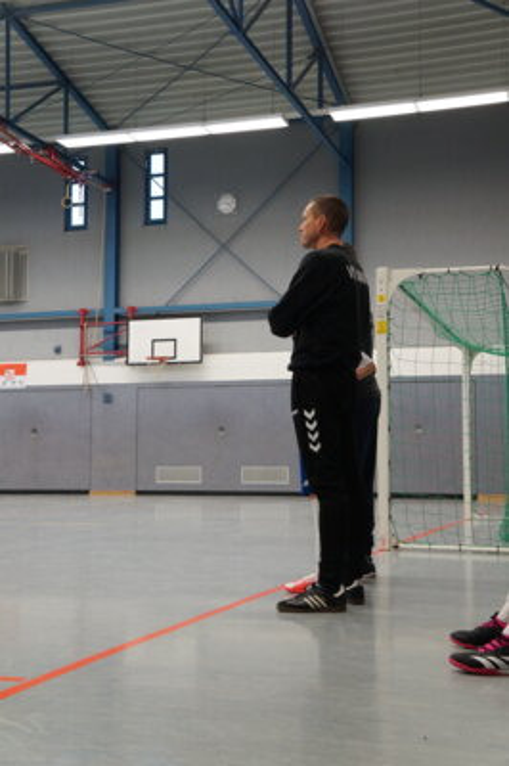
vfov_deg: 42.4
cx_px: 254
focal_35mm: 46
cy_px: 383
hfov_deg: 28.9
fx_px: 988
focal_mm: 31
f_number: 7.1
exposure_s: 1/60
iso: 1600
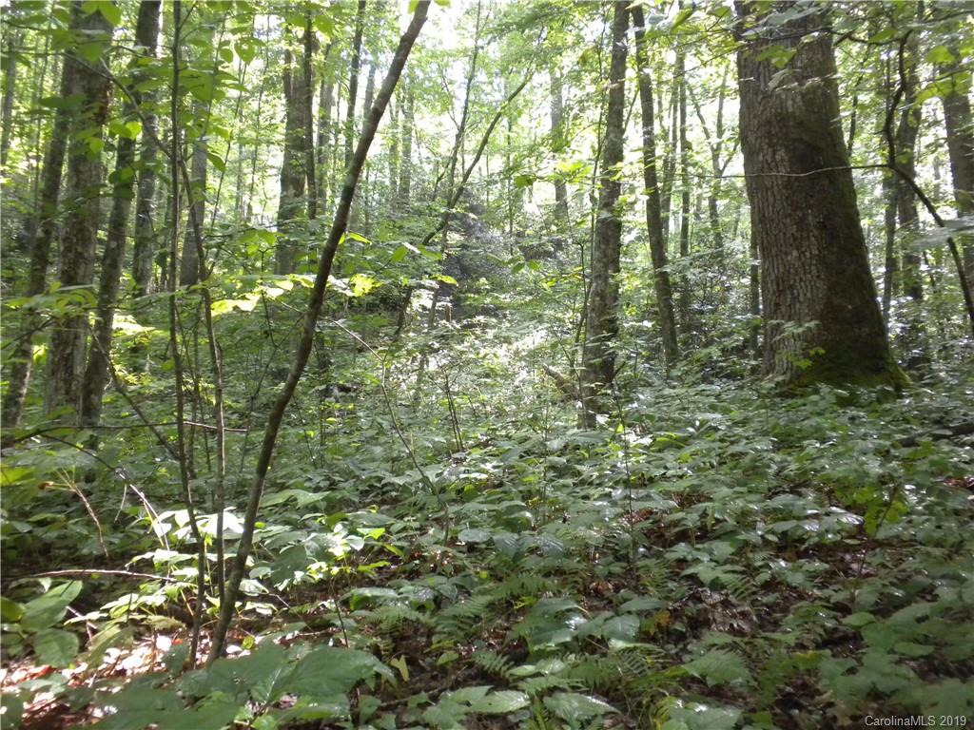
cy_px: 365
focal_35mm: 37
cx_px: 487
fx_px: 1041
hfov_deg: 50.1
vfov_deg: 38.7
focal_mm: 6.6
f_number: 3.5
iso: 400
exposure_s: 1/68.2
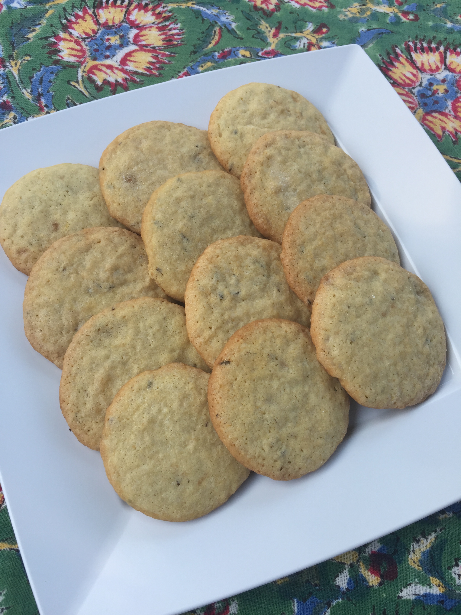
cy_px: 308
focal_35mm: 29
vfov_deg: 61.7
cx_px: 230
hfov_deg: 48.2
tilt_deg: -68.3
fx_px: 515
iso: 32
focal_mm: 4.15
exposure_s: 1/373
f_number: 2.2
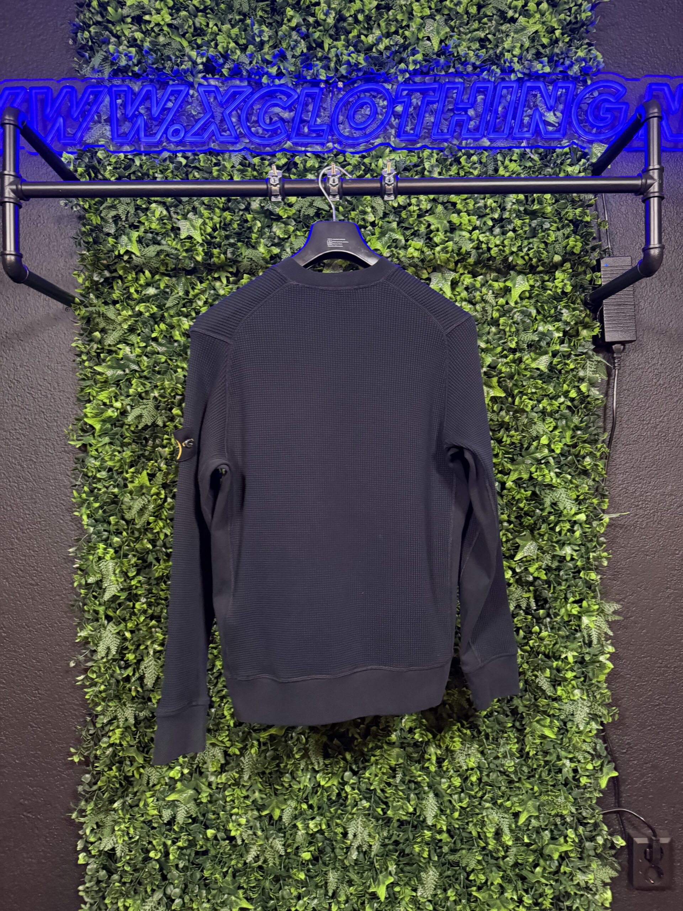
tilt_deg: +0.5
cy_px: 456
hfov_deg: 56.8
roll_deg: +0.7
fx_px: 631
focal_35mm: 24
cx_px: 342
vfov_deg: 71.6
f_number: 1.78
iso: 1000
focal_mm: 6.76
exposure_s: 1/28
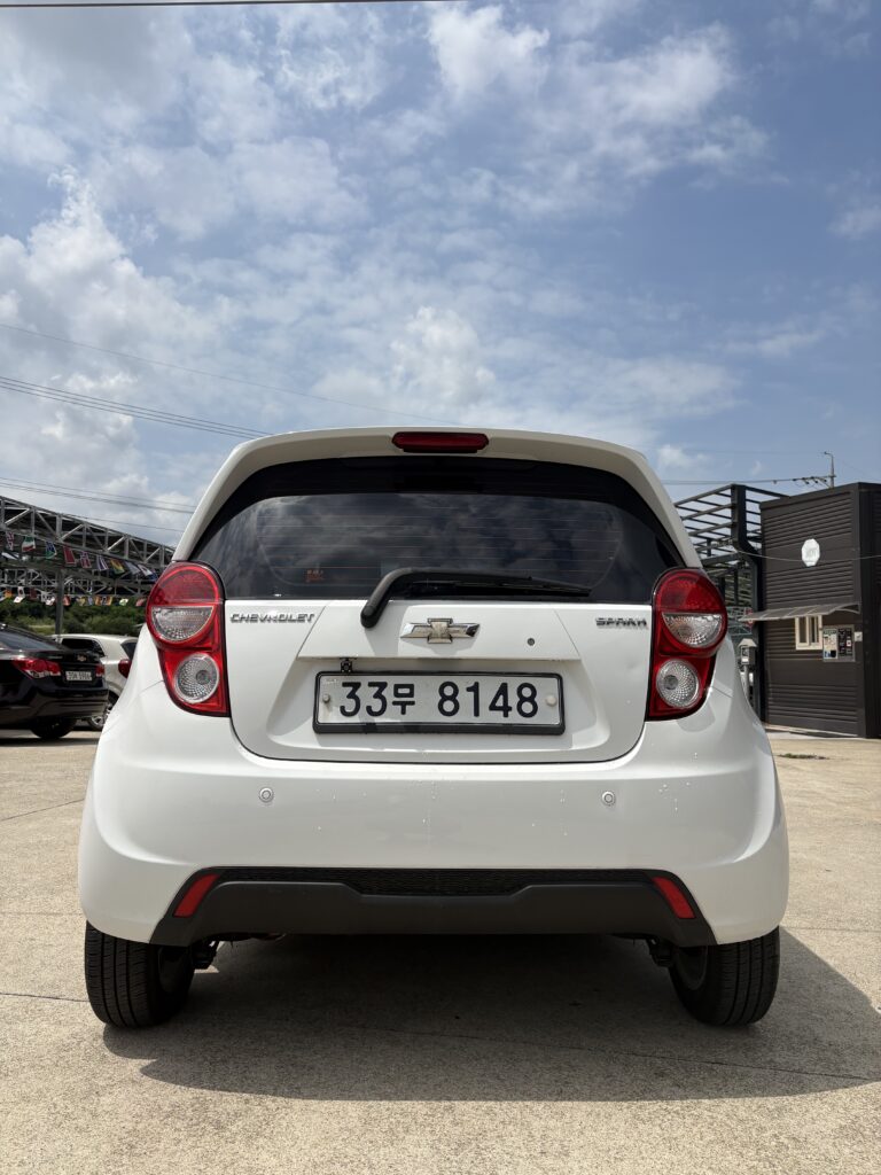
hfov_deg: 53.1
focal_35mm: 26
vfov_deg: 67.3
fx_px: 882
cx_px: 440
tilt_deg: +5.7
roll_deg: -0.5
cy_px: 588
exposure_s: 1/8850
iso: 50
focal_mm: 5.96
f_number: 1.6
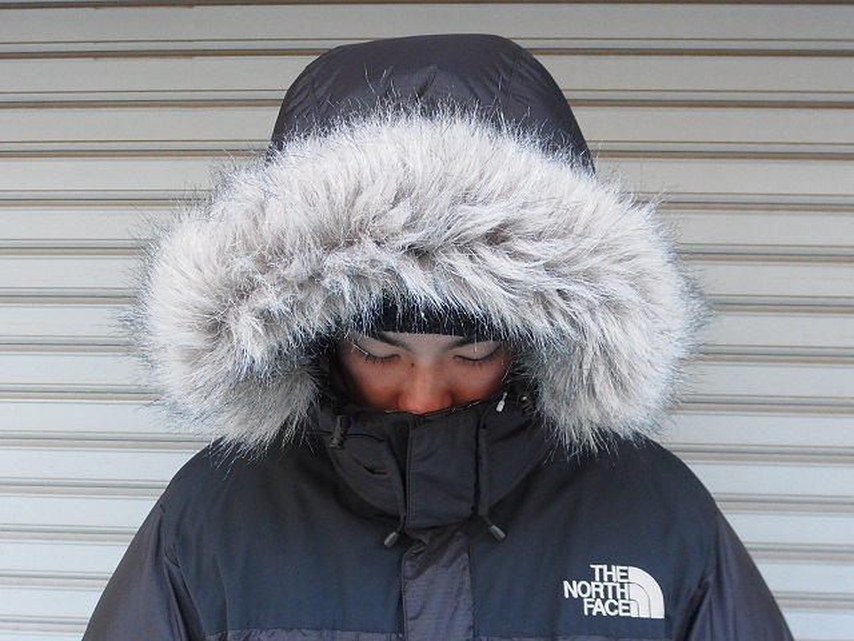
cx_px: 427
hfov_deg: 56.8
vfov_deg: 44.2
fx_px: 789
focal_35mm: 32
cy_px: 320
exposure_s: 1/400
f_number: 3.2
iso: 800
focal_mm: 5.6
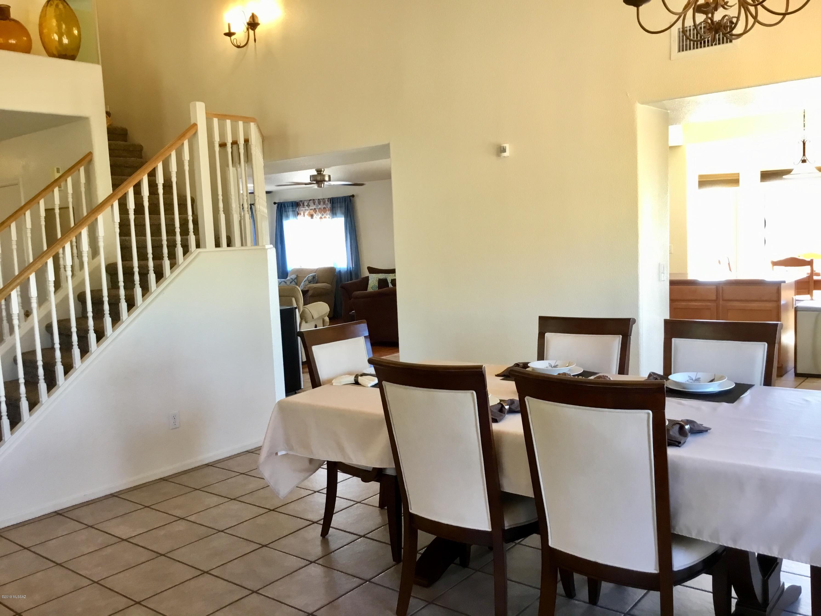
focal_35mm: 31
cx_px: 410
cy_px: 308
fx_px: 735
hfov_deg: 58.4
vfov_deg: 45.4
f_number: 2.4
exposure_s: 1/30
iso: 50
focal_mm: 3.3
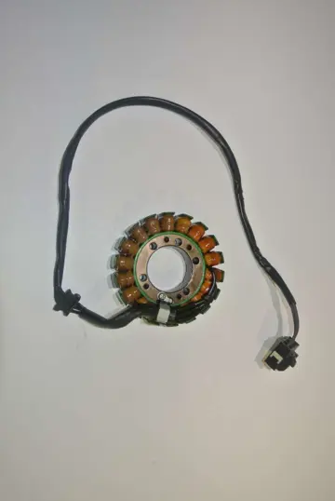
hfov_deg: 43.7
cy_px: 250
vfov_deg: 61.9
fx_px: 418
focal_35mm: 30
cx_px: 168
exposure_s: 1/60
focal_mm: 11.4
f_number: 4
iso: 200
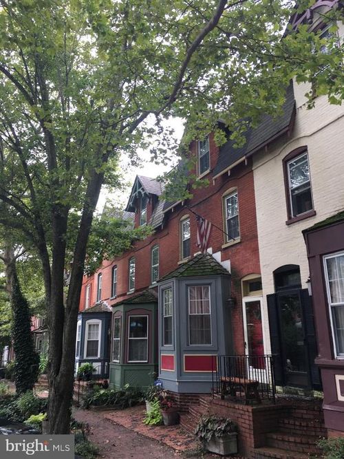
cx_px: 172
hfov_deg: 48.2
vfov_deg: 61.7
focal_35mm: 29
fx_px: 384
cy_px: 230
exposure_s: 1/120
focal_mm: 4.15
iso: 40
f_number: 2.2
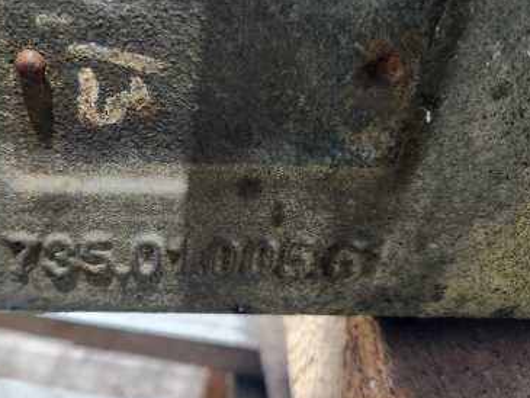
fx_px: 521
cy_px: 194
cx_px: 164
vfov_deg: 41.8
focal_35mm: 34
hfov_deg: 52.6
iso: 500
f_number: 1.8
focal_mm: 5.4
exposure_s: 1/40
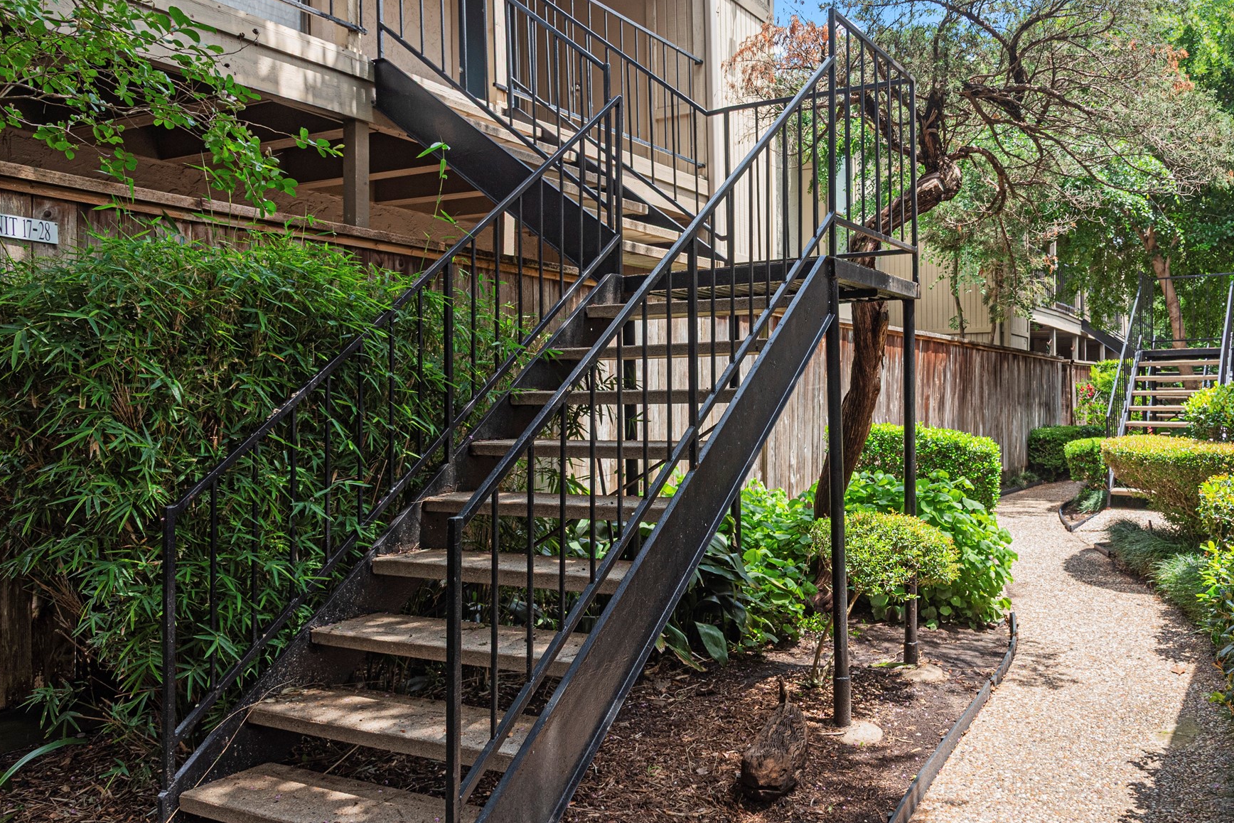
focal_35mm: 30
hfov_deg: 61.5
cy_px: 383
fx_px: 1028
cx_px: 726
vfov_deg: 43.6
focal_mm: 24
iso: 400
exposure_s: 1/250
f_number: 8
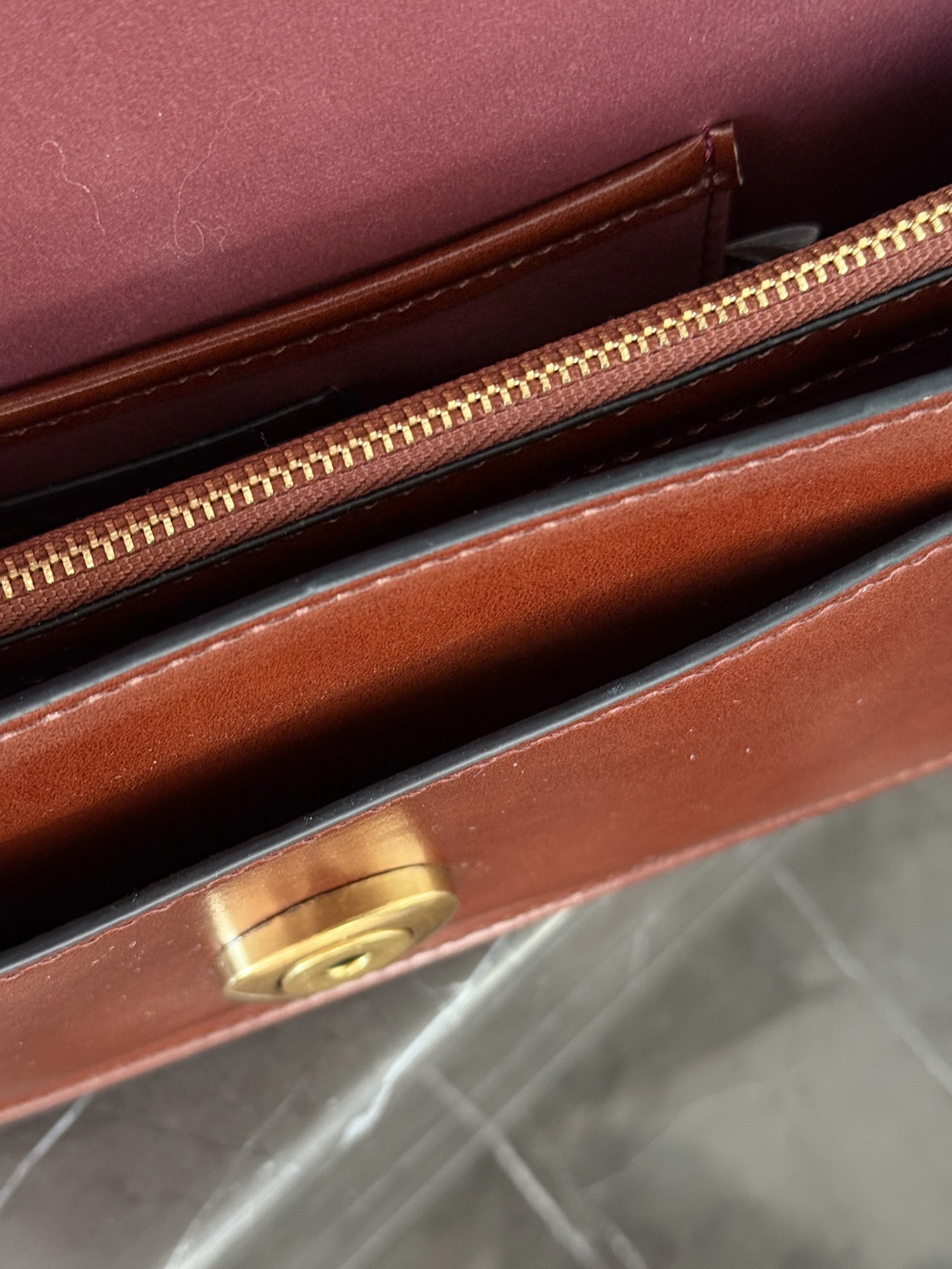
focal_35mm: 48
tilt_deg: -72.0
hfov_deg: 30.3
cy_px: 634
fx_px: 1760
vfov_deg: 39.7
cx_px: 476
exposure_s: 1/52
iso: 250
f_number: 1.78
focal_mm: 6.76
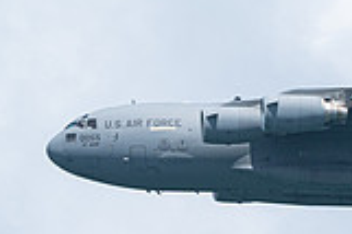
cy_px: 152
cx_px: 273
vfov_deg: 1.0
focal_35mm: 1444
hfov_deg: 1.4
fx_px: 14105
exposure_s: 1/1250
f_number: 10
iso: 640
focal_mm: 400
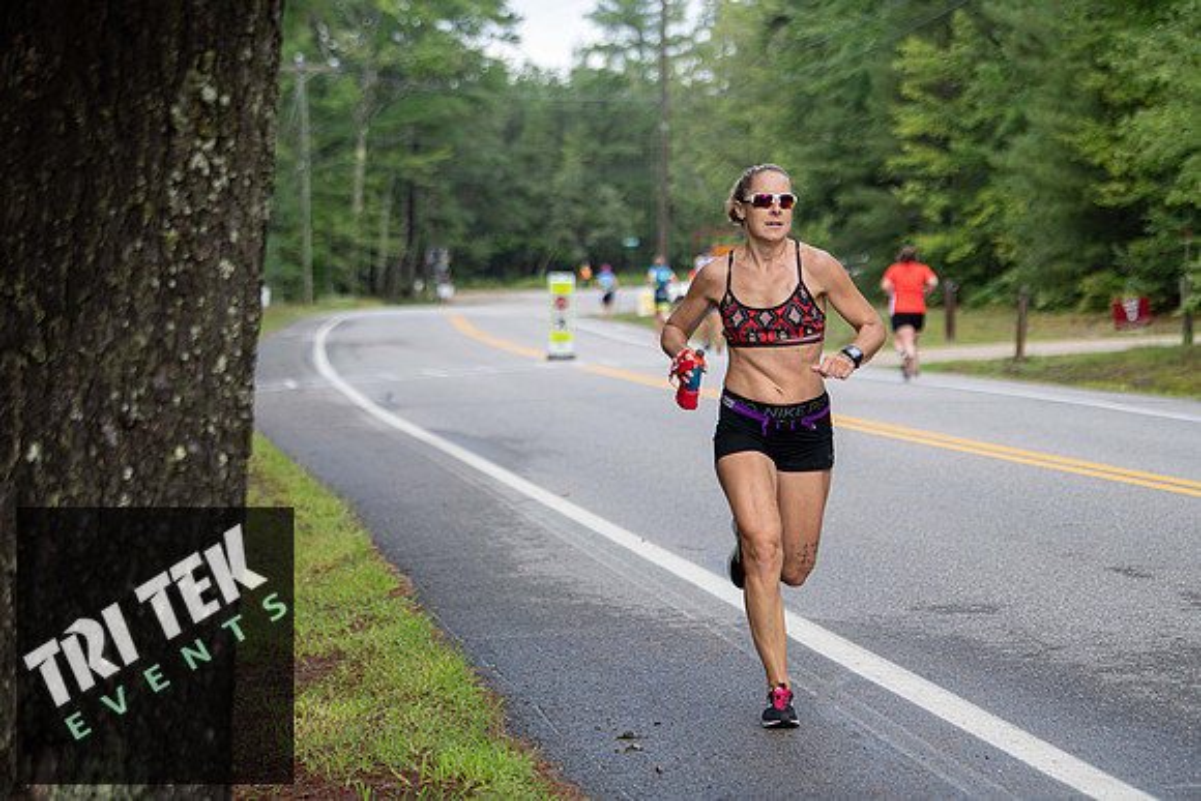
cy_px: 400
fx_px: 3403
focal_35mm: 102
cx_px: 600
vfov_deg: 13.4
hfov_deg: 20.0
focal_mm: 102
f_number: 3.5
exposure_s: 1/400
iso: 250
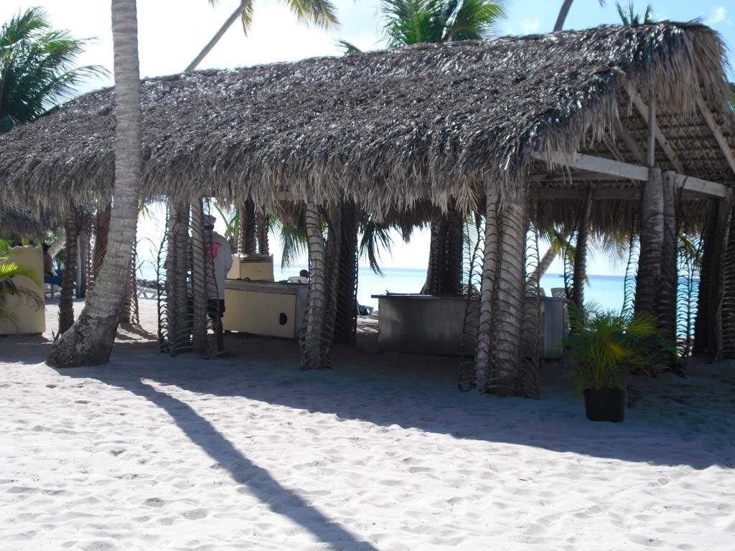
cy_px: 276
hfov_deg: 36.2
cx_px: 368
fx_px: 1125
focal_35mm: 53
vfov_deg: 27.5
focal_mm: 9.4
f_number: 3.8
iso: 64
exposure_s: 1/500
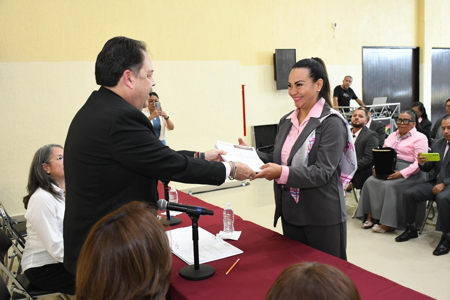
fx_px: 425
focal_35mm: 34
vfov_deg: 38.9
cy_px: 150
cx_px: 225
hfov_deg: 55.8
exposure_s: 1/100
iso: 2500
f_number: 3.8
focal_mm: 23
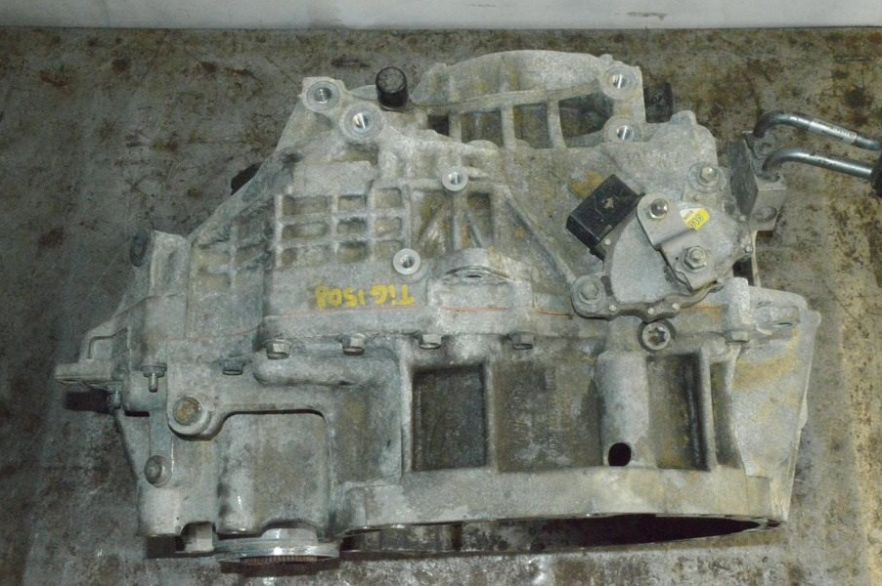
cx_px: 453
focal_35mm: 43
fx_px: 1042
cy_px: 282
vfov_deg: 31.4
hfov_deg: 45.9
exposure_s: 1/50
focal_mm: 25
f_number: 25
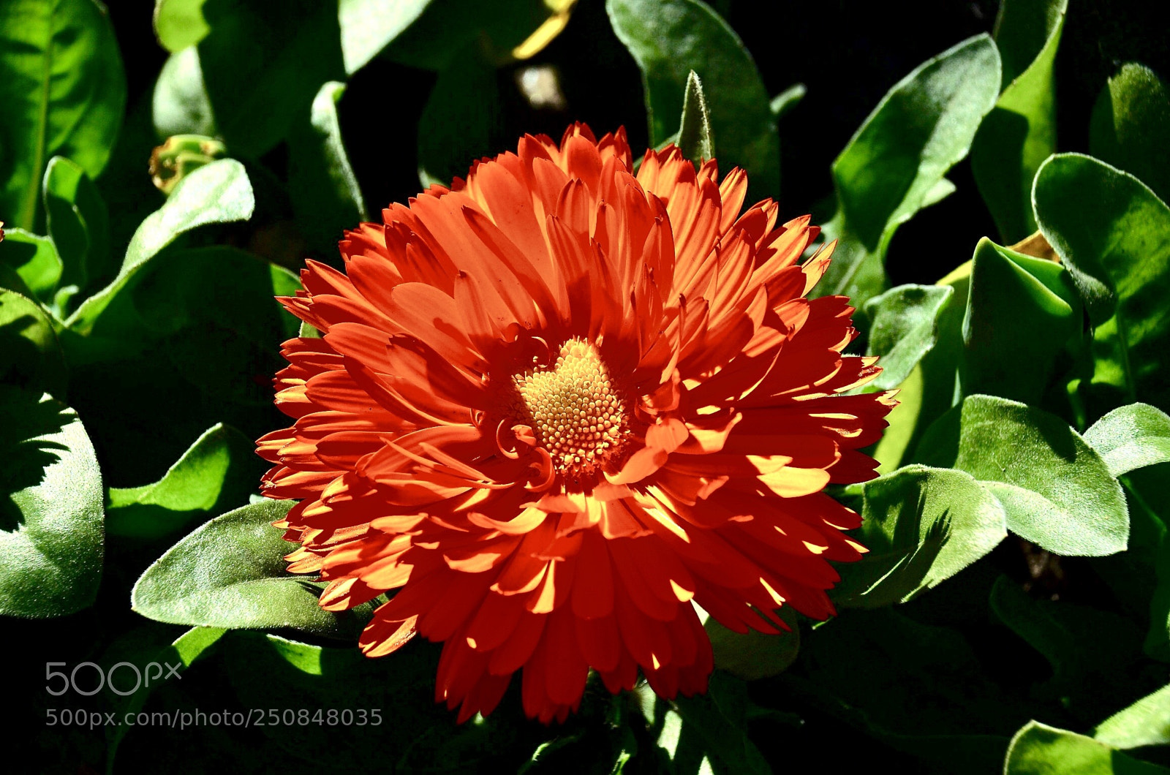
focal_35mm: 112
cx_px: 585
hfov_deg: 18.2
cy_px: 388
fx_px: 3649
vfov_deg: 12.1
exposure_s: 1/800
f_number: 8
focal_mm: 75
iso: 250
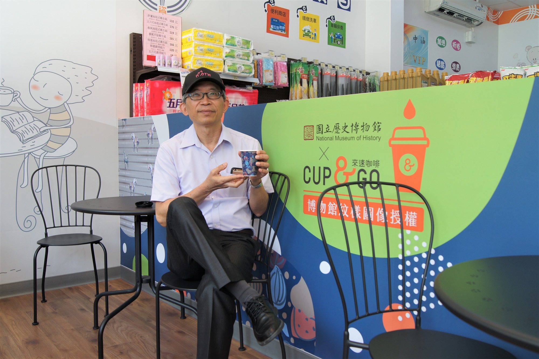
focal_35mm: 30
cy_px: 180
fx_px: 449
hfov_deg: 62.0
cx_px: 270
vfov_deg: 43.6
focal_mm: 20
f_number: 5.6
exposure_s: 1/50
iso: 200
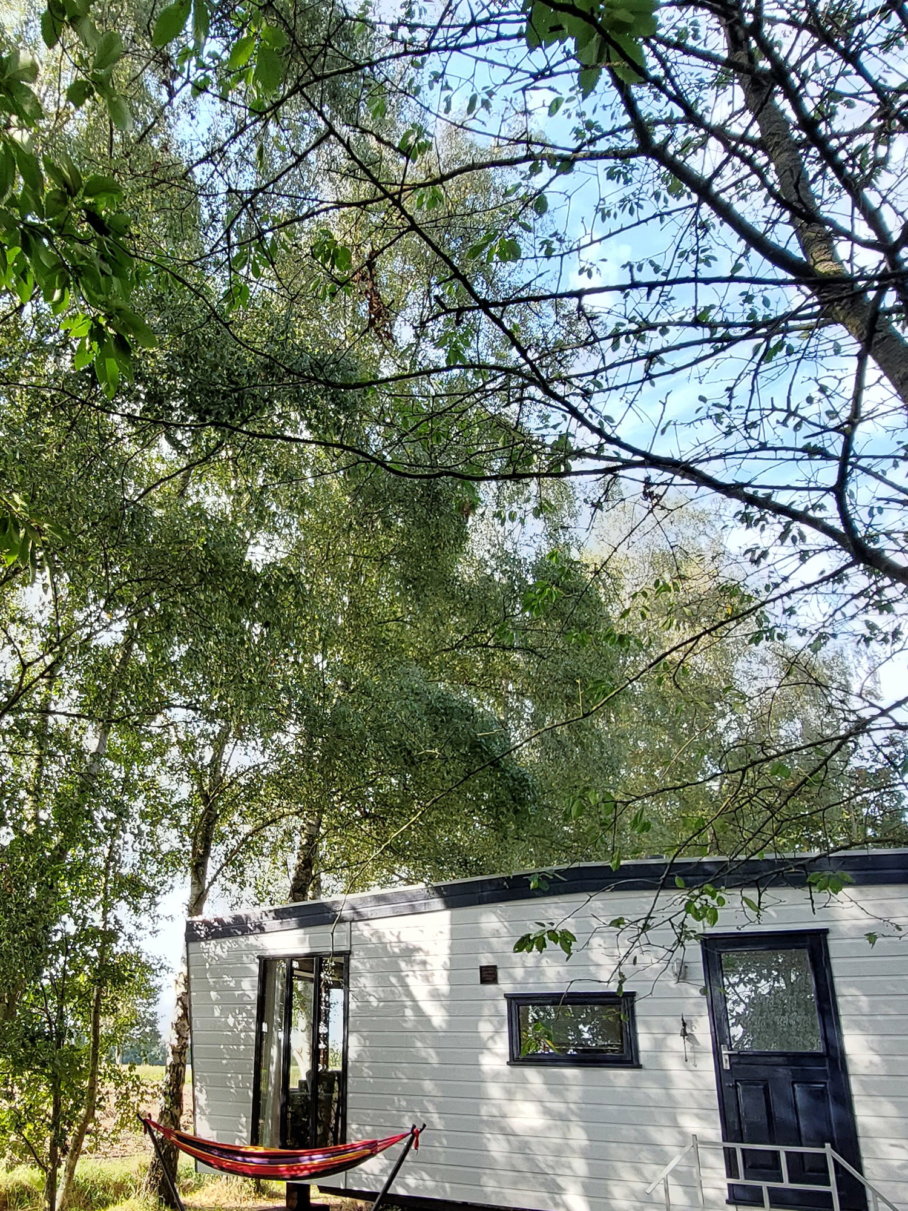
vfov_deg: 66.6
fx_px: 909
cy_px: 730
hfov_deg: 51.9
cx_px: 291
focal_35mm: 26
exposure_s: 1/230
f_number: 2.2
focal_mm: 1.74
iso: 50
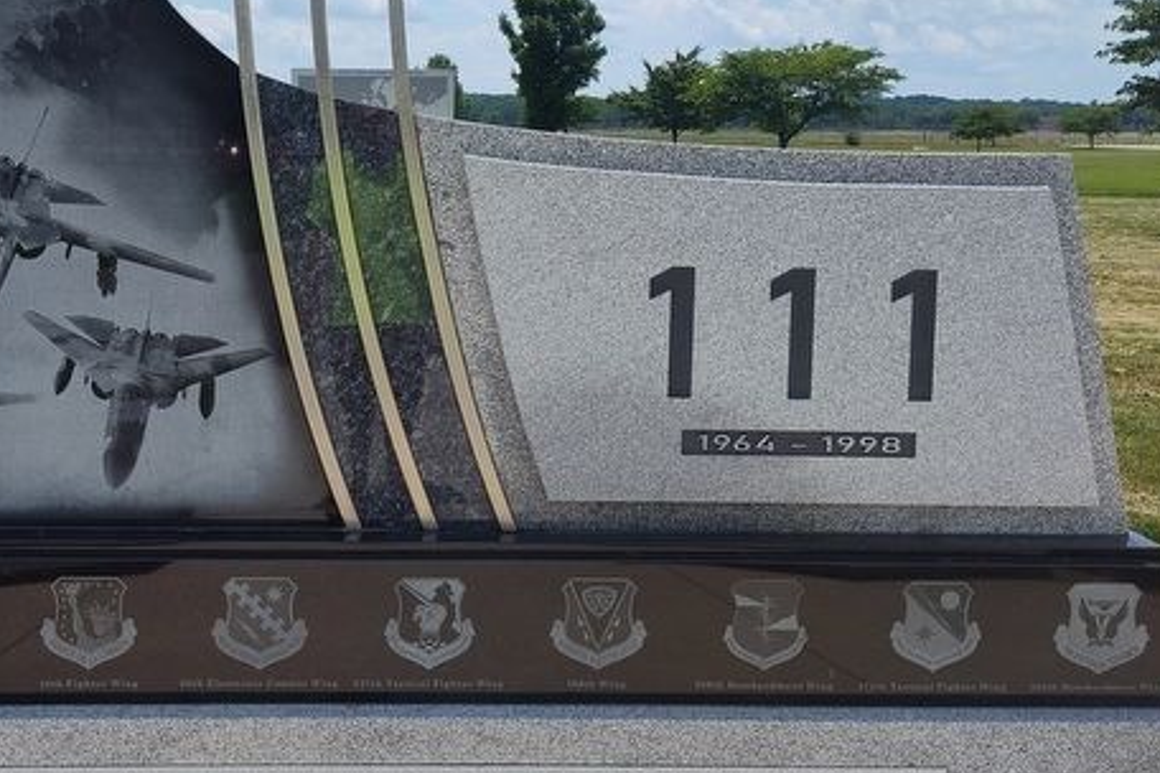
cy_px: 259
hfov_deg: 45.7
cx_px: 382
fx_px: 1353
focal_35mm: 42
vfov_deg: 31.6
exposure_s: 1/2683
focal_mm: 5.56
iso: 100
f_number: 1.8
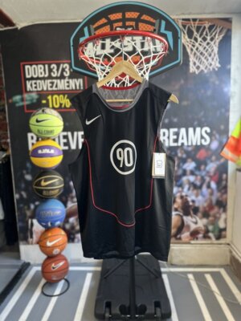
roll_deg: +1.3
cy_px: 160
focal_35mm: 24
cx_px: 120
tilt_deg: -7.3
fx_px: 223
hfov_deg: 56.8
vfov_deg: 71.6
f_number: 1.78
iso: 160
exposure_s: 1/100
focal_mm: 6.86
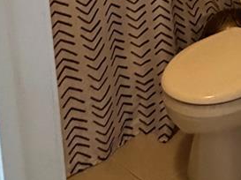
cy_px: -136
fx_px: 535
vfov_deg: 16.3
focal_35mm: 77
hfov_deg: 23.1
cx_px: 295
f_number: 2.2
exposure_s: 1/60
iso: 500
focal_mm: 2.22
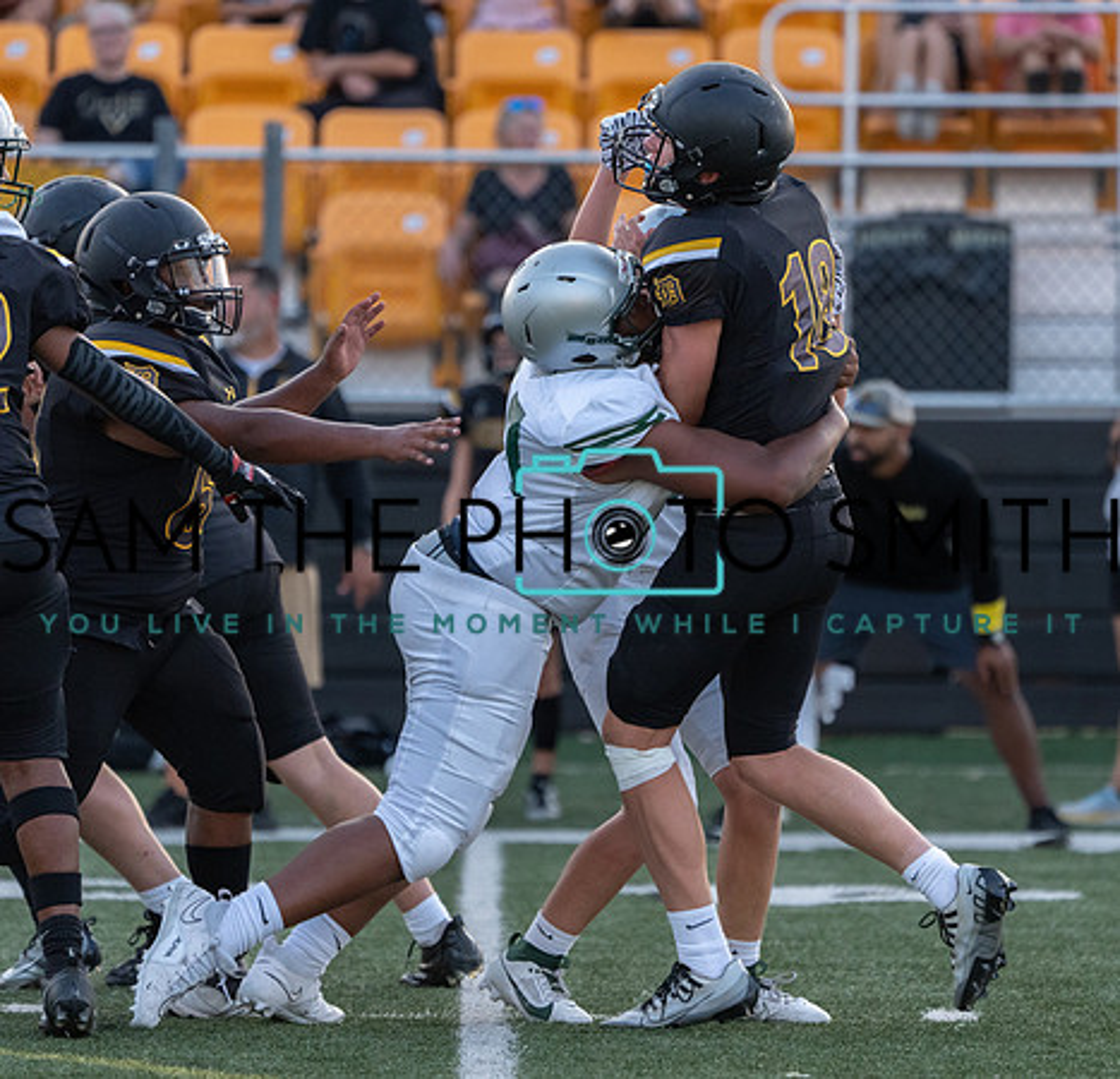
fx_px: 17028
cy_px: 508
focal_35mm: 474
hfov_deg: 3.8
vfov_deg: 3.6
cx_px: 648
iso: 2000
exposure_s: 1/1000
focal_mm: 348
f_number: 5.6
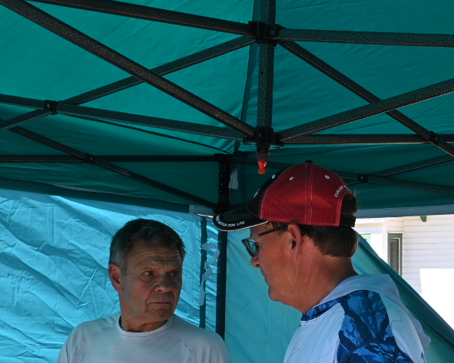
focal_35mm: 73
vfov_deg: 20.3
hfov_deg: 25.4
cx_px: 381
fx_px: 985
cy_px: 360
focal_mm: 19
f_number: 5.6
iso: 125
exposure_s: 1/250
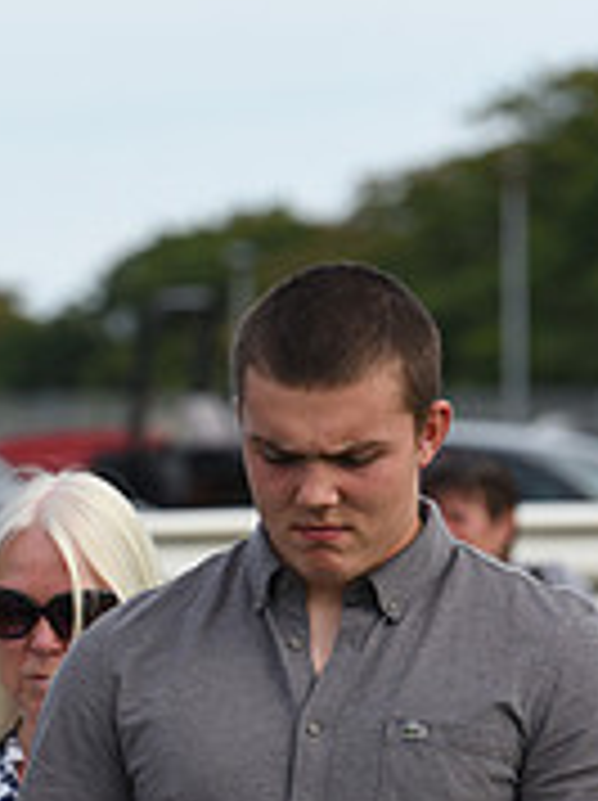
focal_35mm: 533
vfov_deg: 3.7
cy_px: 763
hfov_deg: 2.8
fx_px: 12307
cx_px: -692
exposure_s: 1/1600
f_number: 5.6
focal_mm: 170
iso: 400
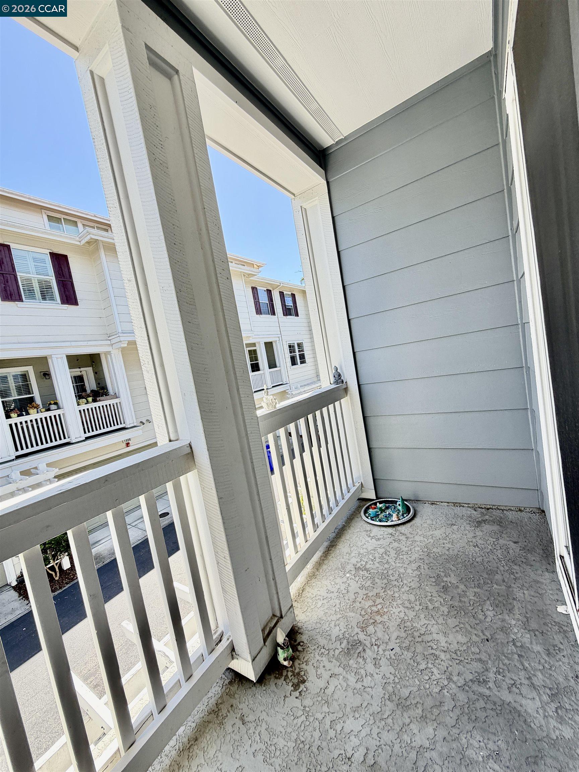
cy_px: 386
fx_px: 312
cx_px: 290
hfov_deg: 85.7
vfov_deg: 102.1
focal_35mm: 14
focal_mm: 2.22
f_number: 2.2
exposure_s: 1/152
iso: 40
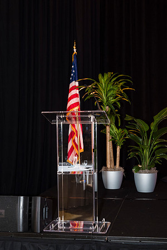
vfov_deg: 42.7
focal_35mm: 46
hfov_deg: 29.2
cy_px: 125
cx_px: 84
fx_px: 320
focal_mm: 46
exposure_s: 1/125
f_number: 5.6
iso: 800
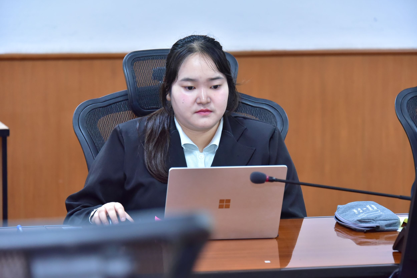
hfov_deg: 12.1
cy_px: 139
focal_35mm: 170
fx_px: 1970
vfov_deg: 8.1
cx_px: 208
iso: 4000
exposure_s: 1/80
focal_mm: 170
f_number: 6.3
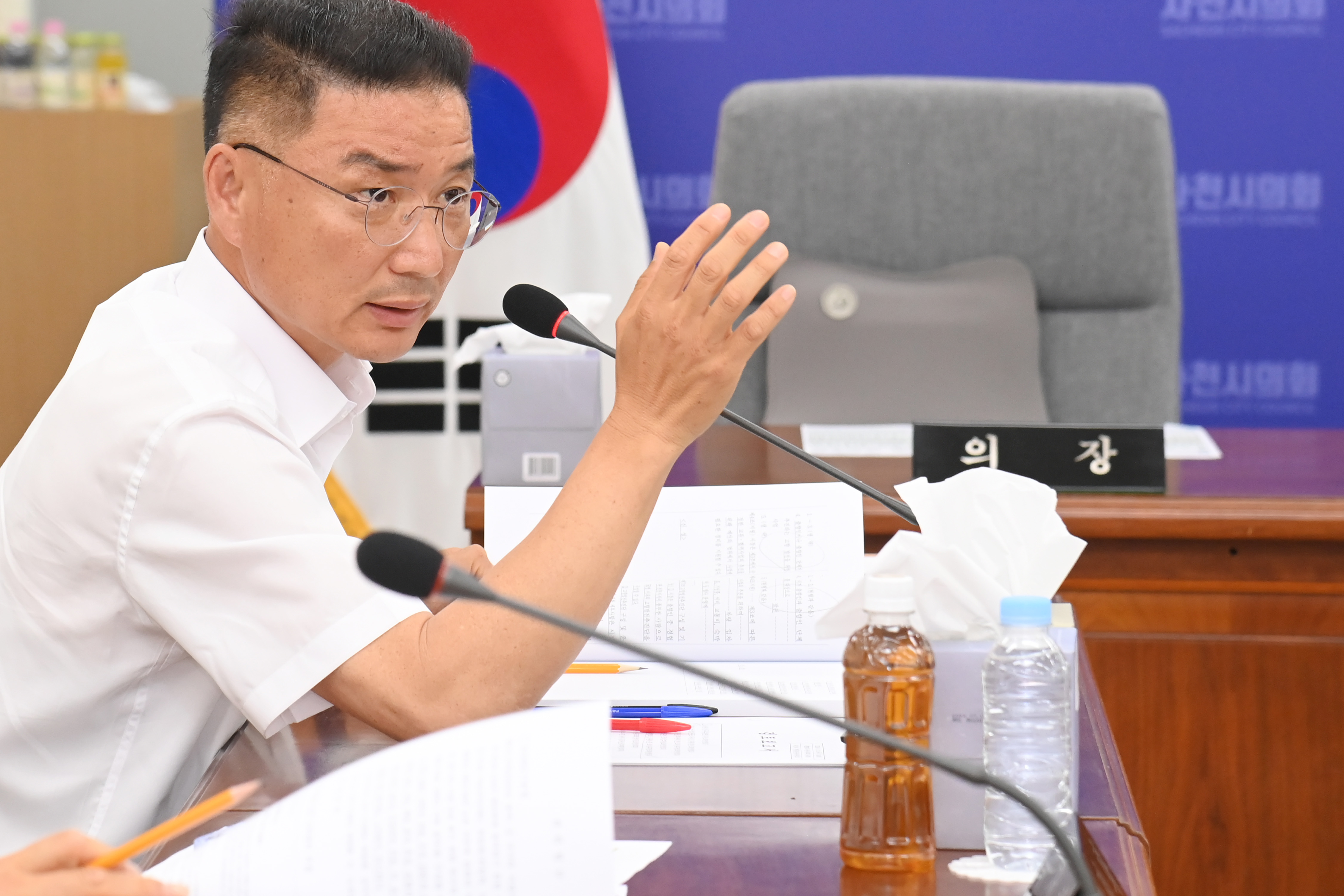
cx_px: 558
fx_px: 5525
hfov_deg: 13.9
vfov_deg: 9.3
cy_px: 426
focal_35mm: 148
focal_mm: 120
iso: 3200
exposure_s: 1/250
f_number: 6.3
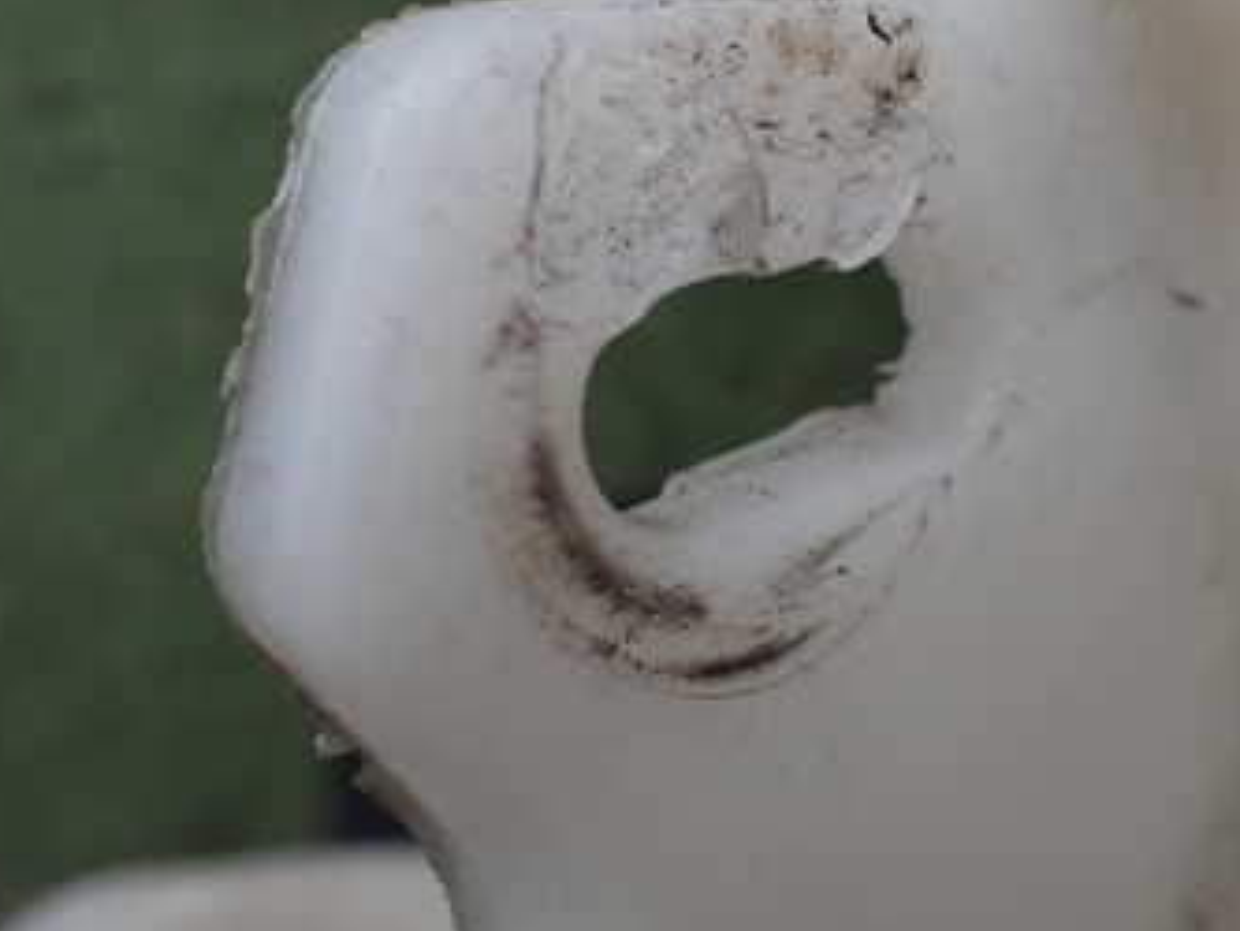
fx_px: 1935
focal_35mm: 54
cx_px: 704
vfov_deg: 27.0
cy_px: 380
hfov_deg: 35.5
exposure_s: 1/200
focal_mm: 5.4
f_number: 2.3
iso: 100
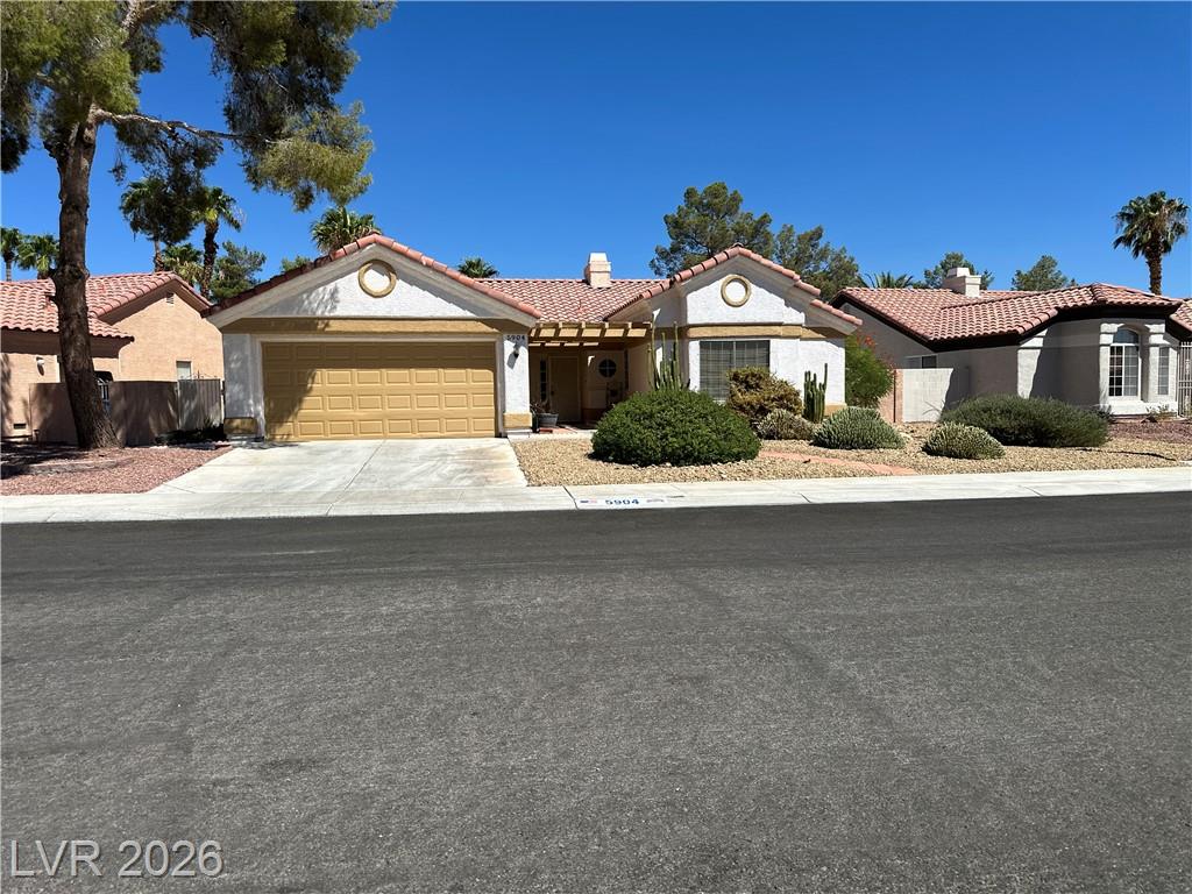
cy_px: 447
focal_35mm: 24
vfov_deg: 56.8
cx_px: 596
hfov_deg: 71.6
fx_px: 826
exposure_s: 1/6623
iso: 80
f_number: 1.78
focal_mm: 6.86
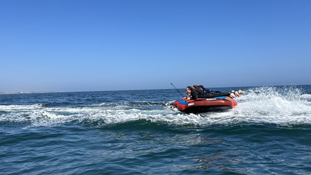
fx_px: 256
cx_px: 143
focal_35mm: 31
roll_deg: +3.2
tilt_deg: +0.1
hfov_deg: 62.5
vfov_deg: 37.8
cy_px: 87
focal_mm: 5.7
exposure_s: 1/5882
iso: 50
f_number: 1.5
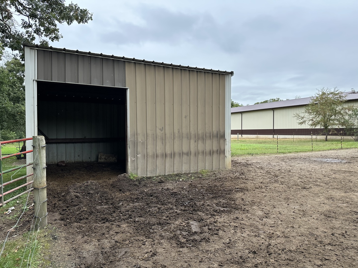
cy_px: 134
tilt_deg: -2.0
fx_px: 248
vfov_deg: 56.8
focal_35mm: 24
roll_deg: -0.1
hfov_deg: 71.6
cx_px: 179
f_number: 1.78
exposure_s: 1/1157
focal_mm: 6.86
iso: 80
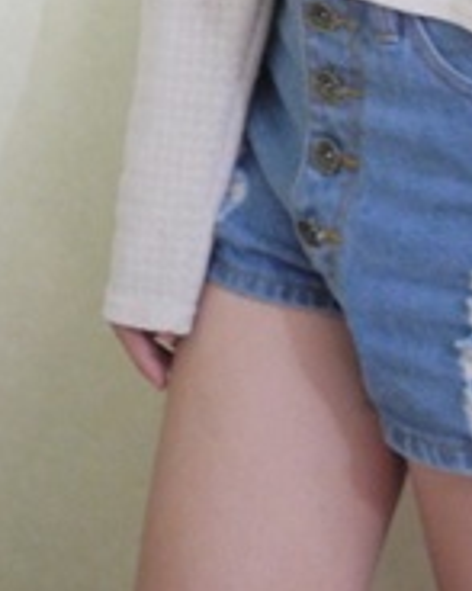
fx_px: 1730
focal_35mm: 99
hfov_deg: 15.3
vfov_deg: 16.9
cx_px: 430
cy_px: -387
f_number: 2.8
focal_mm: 6
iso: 400
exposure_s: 1/20
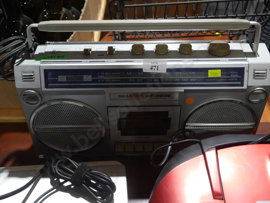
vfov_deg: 34.3
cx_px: 135
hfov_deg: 44.8
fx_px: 328
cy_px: 102
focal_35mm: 42
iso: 500
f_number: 4.6
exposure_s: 1/60
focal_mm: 21
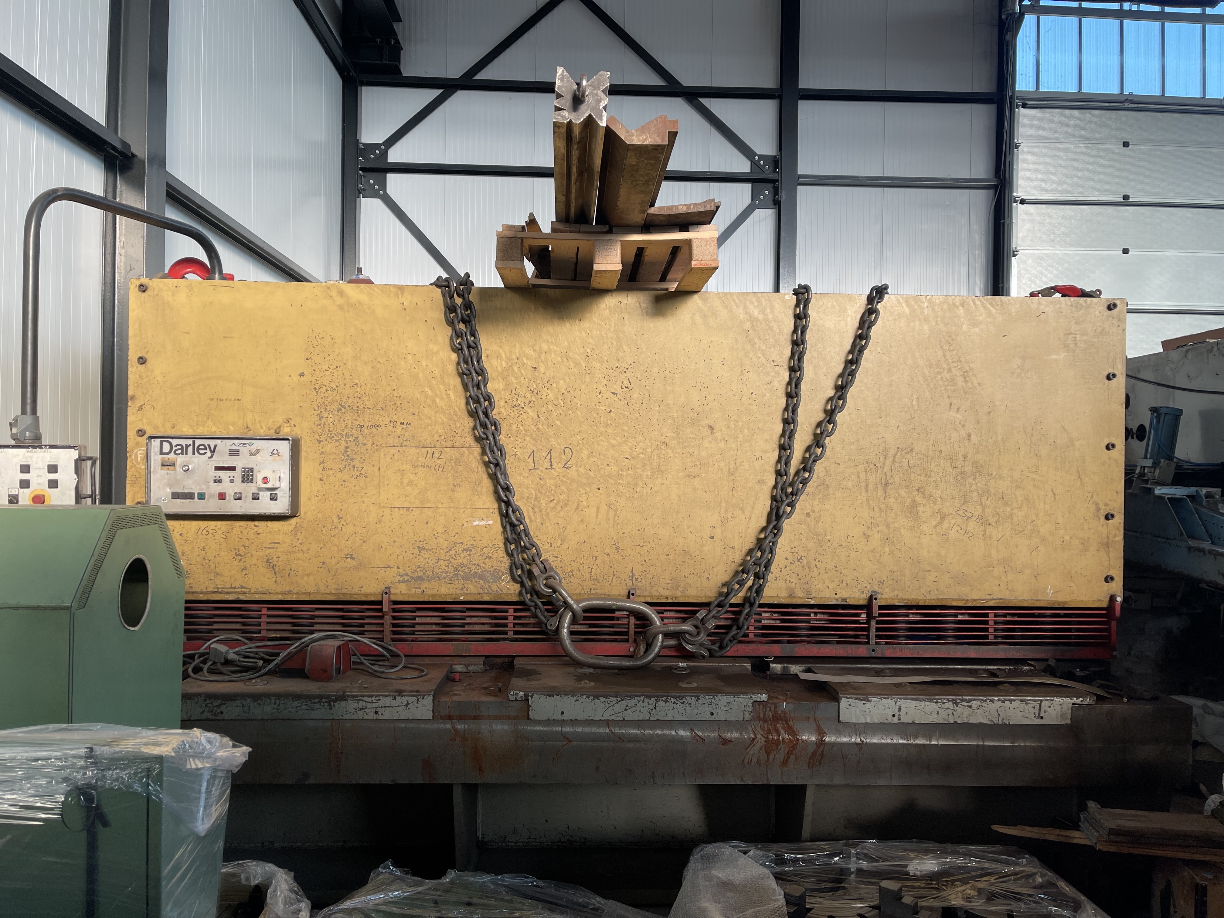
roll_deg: -1.1
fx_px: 919
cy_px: 459
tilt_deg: +0.6
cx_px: 612
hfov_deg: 67.3
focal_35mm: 26
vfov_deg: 53.1
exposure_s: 1/134
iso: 32
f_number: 1.6
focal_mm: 5.1
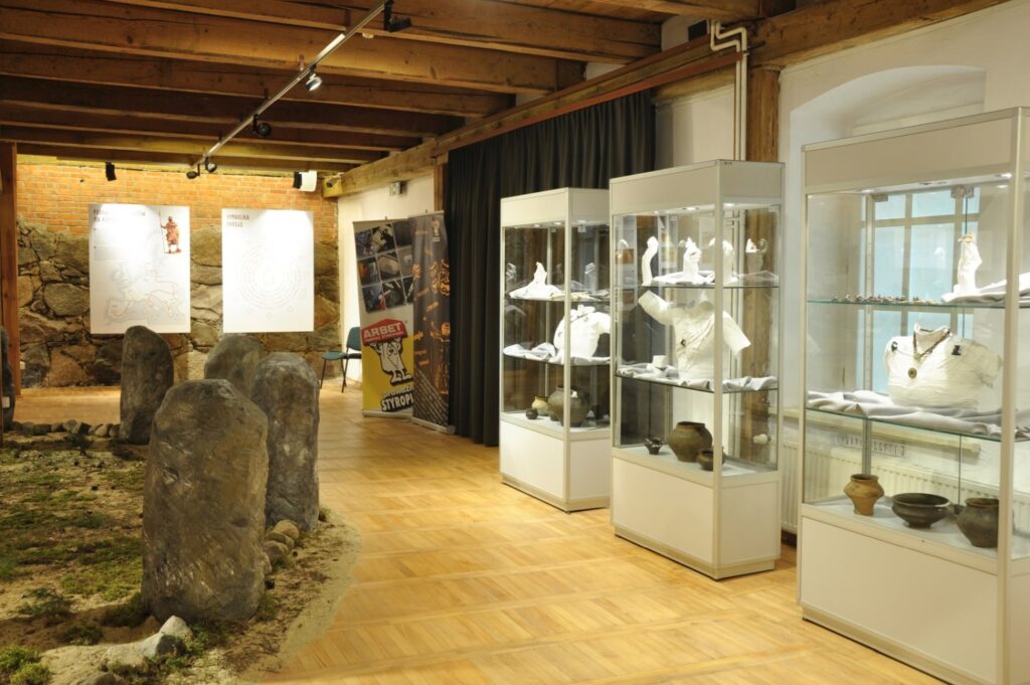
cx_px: 515
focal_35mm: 33
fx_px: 943
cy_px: 342
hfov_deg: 57.3
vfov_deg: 39.9
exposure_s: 1/2.5
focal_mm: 22
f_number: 10
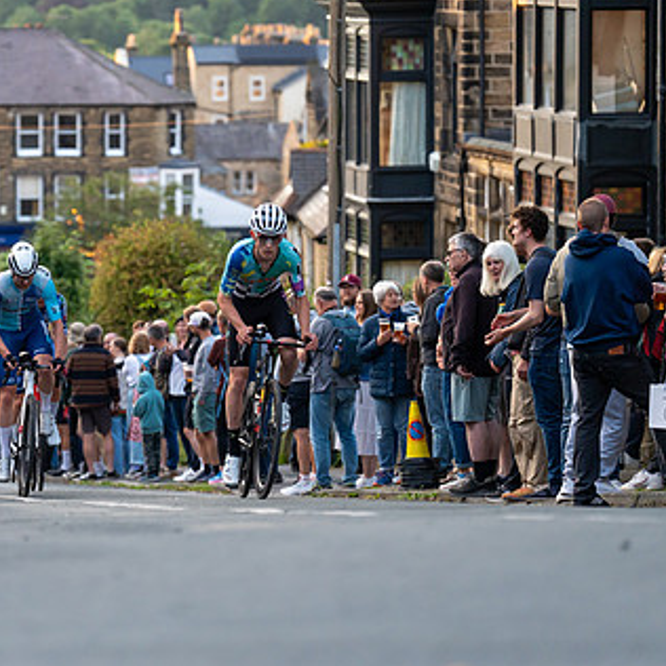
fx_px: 4419
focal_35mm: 203
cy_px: 292
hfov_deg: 8.6
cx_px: 70
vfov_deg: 8.6
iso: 2000
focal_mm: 130
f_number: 2.8
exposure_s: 1/1000
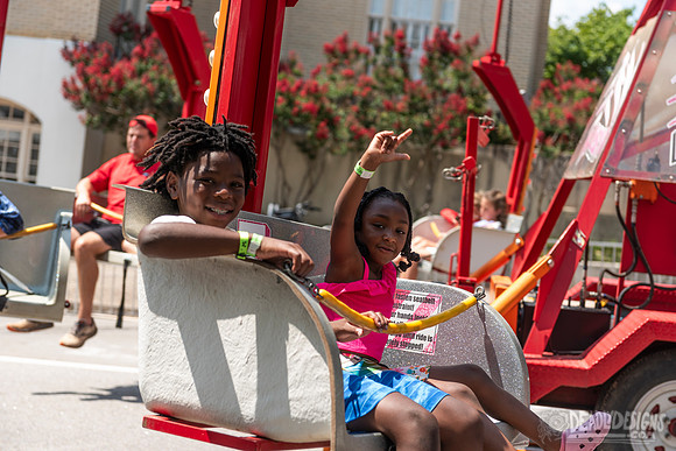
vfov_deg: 19.5
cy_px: 226
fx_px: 1315
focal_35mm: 70
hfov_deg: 28.8
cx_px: 338
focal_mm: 70
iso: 50
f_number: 4
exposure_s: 1/400
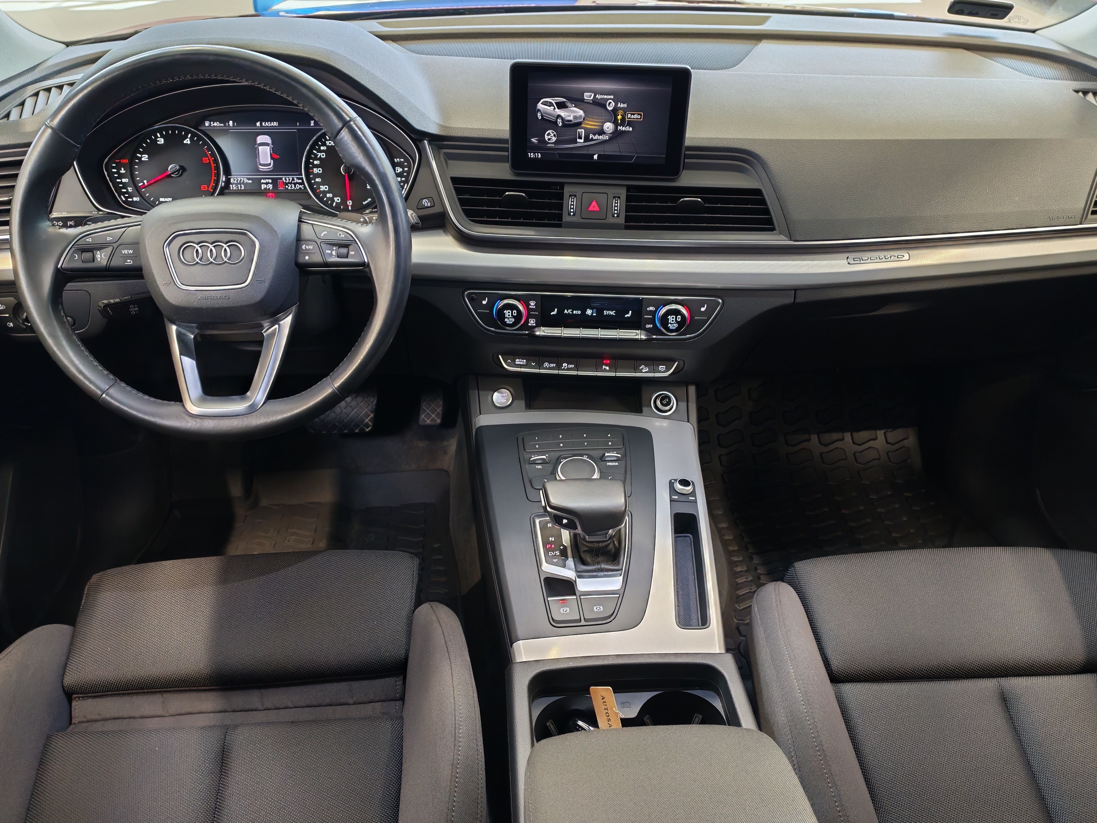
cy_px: 412
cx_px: 548
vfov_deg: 45.4
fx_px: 982
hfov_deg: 58.4
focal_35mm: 31
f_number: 1.9
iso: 800
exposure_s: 1/50
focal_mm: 6.12
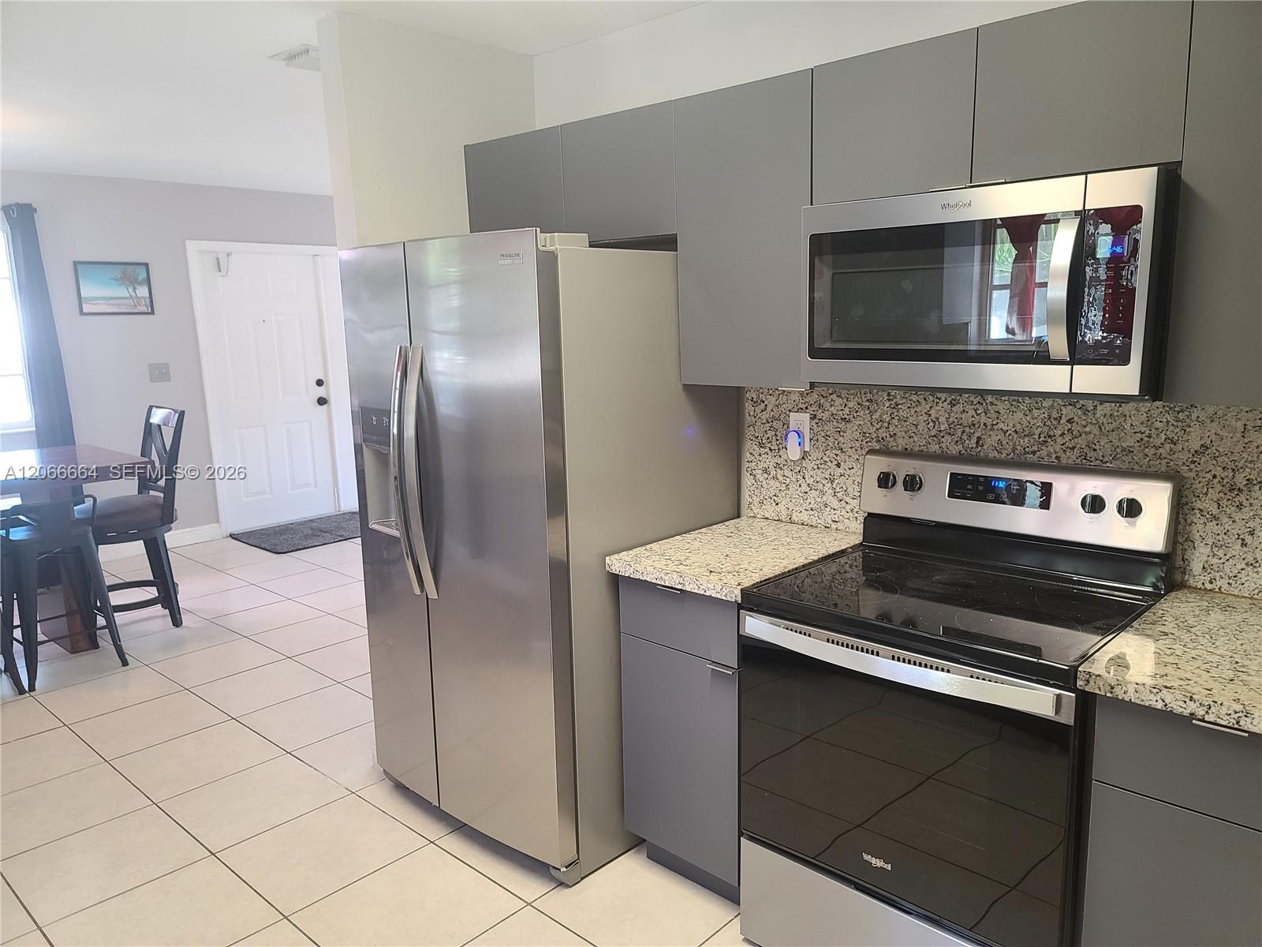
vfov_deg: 54.9
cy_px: 474
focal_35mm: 25
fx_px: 911
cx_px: 631
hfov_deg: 69.4
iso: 250
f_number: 1.8
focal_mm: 7
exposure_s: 1/60
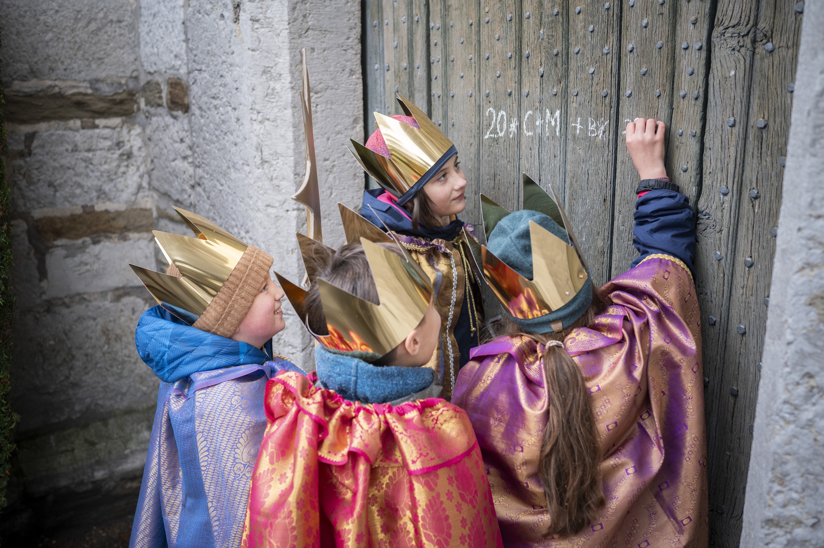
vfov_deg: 37.8
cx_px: 412
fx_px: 801
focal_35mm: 35
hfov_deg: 54.5
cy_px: 274
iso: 800
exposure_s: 1/250
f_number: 3.2
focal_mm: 35
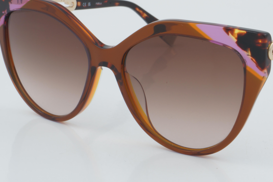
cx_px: 178
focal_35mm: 102
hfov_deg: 20.0
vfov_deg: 13.4
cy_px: 73
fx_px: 773
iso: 100
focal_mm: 50
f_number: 32
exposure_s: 1/3
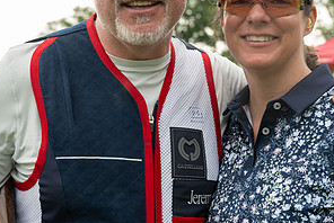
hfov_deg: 22.6
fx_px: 836
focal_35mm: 90
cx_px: 184
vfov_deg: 15.2
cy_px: 84
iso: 80
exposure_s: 1/100
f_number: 5
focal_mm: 46
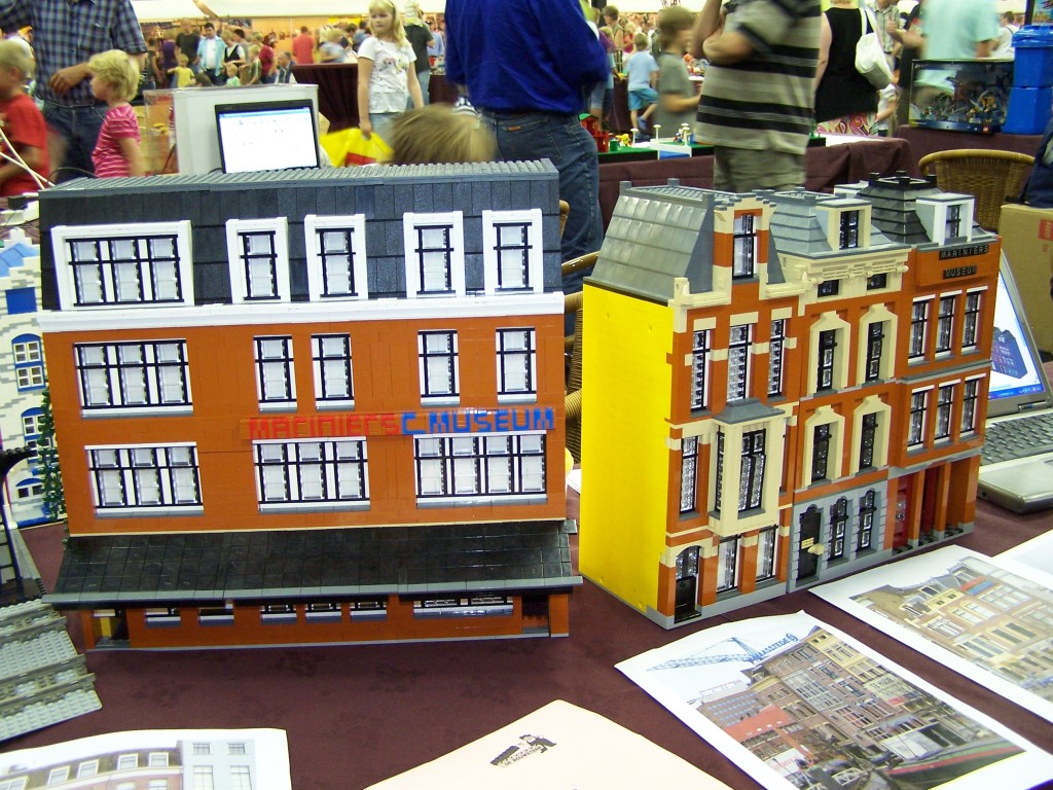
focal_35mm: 38
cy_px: 395
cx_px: 526
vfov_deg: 37.7
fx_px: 1156
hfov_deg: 49.0
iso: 140
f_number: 2.8
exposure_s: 1/4
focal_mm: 6.3
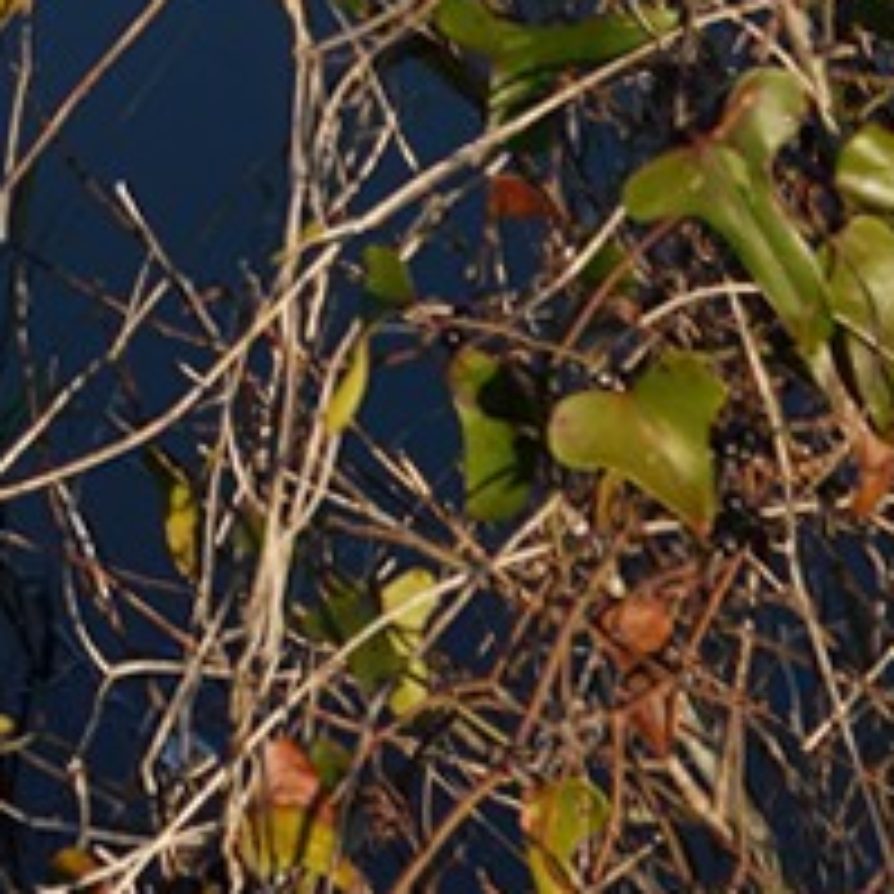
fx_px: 7743
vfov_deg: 6.0
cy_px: -2058
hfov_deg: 6.3
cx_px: -1123
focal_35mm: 265
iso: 100
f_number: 11
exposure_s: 1/100
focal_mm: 31
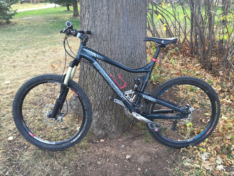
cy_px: 88
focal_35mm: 29
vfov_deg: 48.2
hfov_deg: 61.7
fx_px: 196
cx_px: 117
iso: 50
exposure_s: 1/120
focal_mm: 4.15
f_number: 2.2
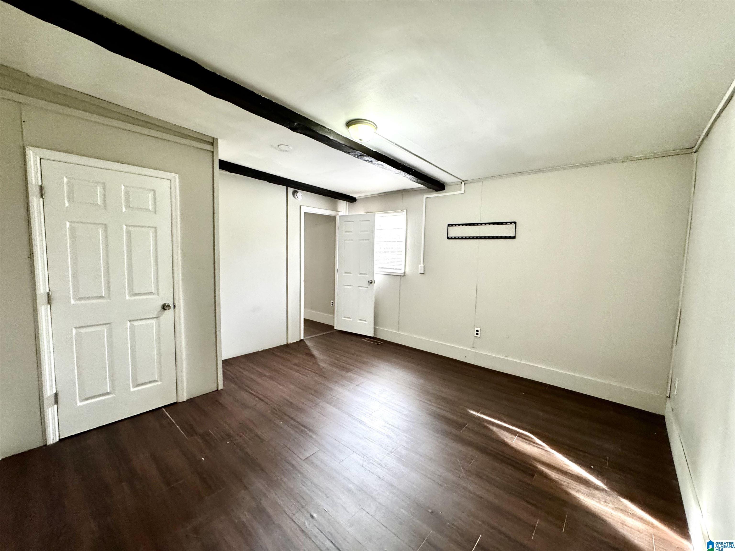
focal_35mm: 14
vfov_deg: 85.7
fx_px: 297
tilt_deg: -5.1
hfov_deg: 102.1
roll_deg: -1.3
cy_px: 276
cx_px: 368
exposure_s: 1/60
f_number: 2.2
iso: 400
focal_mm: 2.22
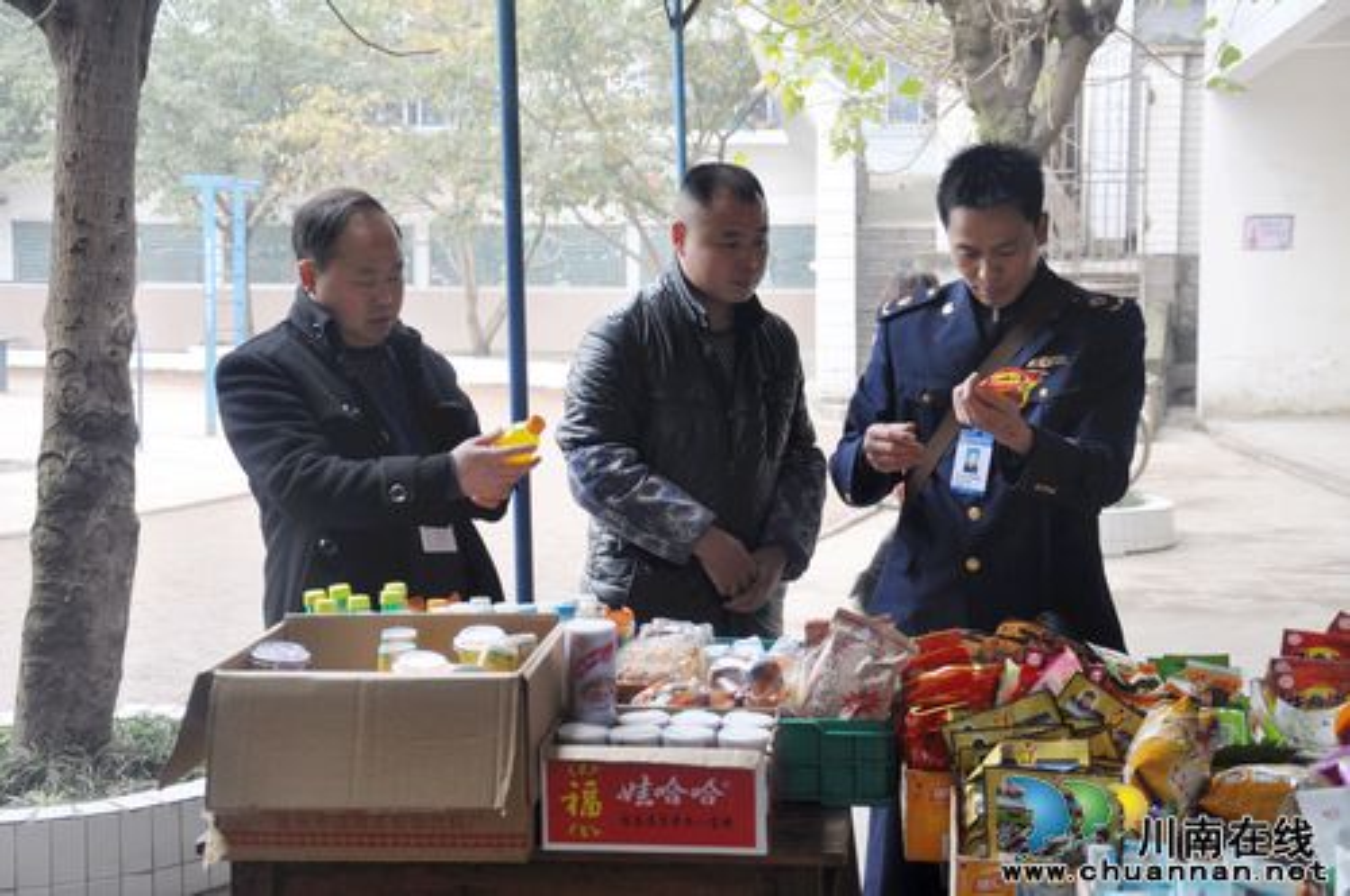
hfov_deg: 35.1
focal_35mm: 57
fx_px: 2135
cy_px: 448
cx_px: 675
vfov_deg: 23.7
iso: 400
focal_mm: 38
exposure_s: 1/100
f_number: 5
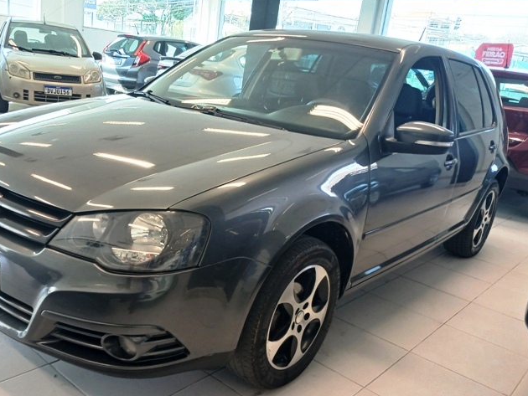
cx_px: 224
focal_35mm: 33
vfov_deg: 42.8
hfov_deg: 55.1
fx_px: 504
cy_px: 232
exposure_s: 1/60
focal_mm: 3.98
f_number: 1.8
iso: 200
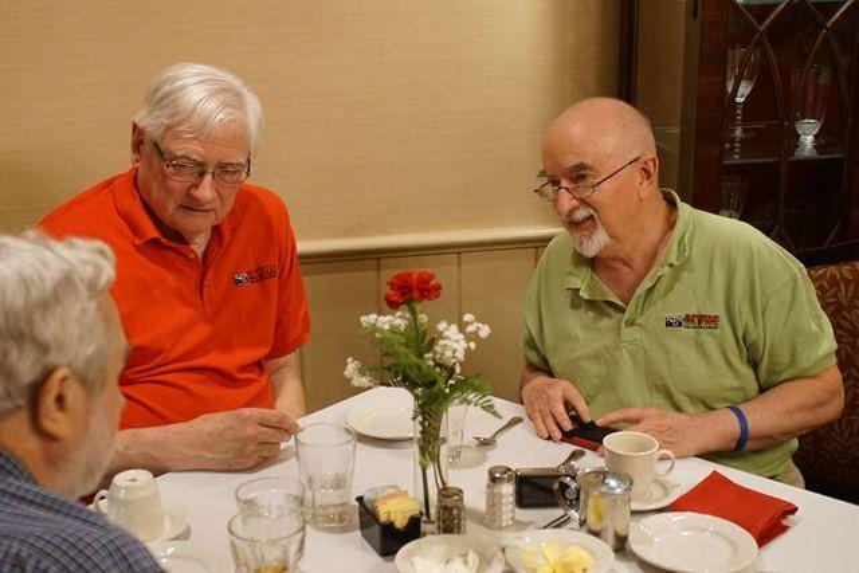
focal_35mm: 52
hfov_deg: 37.8
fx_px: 1253
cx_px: 430
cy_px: 286
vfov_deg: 25.8
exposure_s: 1/60
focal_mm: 35
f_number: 2.8
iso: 2500
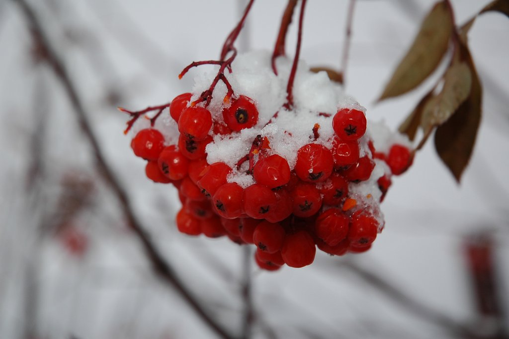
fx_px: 1483
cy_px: 170
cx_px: 254
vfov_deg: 13.0
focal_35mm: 105
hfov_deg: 19.5
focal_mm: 70
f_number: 5.6
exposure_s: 1/320
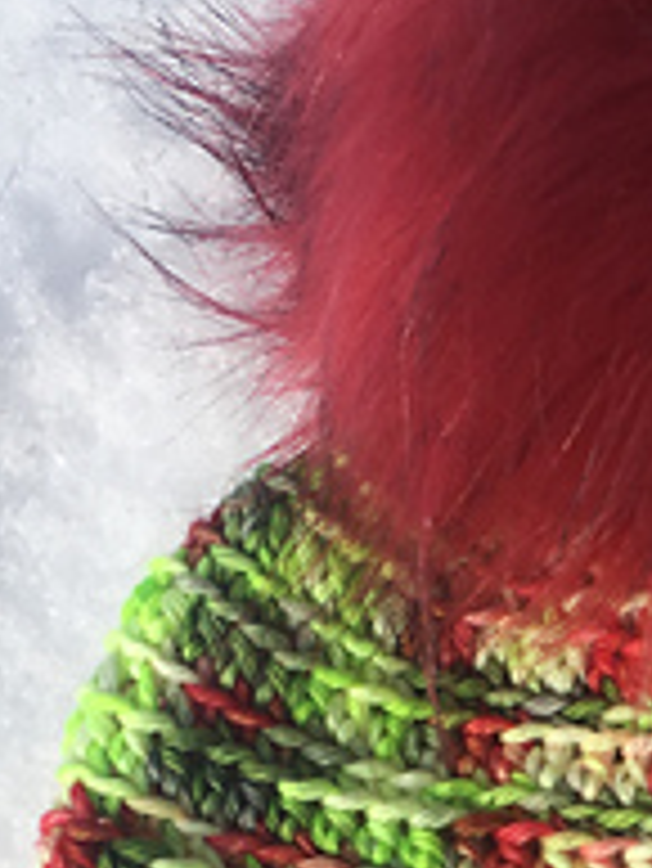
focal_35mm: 96
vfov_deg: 19.6
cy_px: 949
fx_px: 2408
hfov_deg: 15.0
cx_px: 737
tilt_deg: -75.2
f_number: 2.2
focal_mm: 4.15
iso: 25
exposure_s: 1/1923
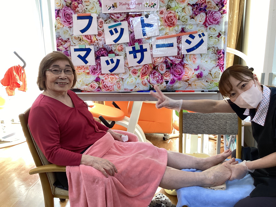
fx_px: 247
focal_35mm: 31
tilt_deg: -13.8
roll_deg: +1.4
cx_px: 138
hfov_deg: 58.4
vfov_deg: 45.4
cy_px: 104
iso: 80
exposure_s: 1/60
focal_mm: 3.3
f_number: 2.4
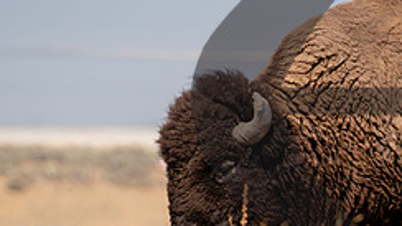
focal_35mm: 649
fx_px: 6915
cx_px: 356
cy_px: 188
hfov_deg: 3.3
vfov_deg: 1.9
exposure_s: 1/1250
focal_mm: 200
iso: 100
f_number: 4
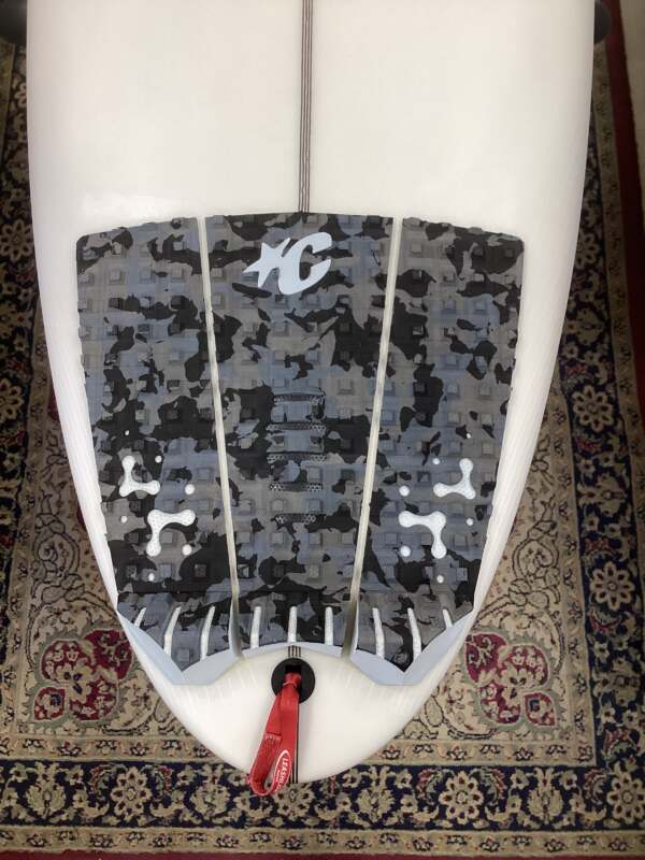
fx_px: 770
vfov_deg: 58.4
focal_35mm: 31
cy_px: 430
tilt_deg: -75.6
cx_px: 322
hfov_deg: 45.4
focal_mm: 3.3
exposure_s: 1/50
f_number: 2.4
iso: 64
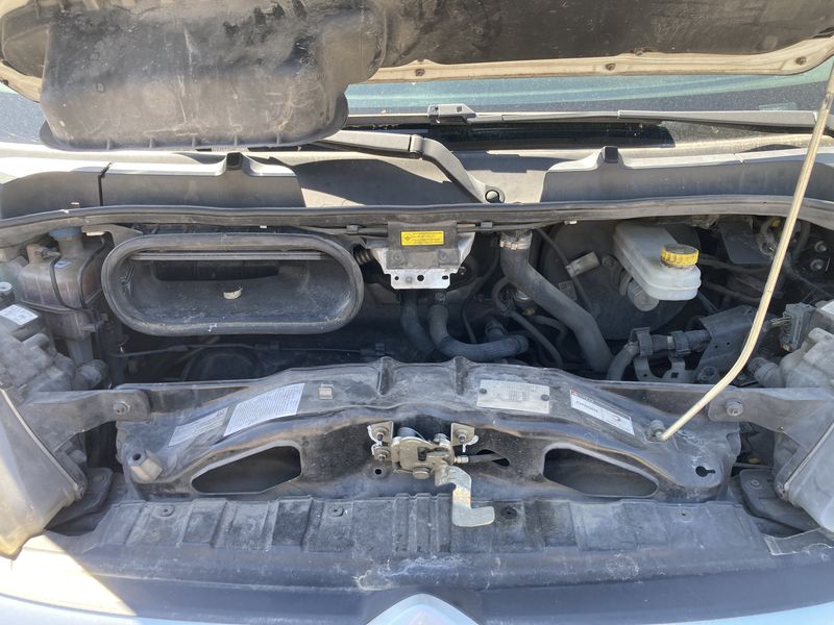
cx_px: 417
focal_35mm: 28
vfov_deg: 49.7
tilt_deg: -21.3
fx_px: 675
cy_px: 312
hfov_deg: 63.4
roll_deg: +1.1
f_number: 1.8
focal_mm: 3.99
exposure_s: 1/121
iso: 32
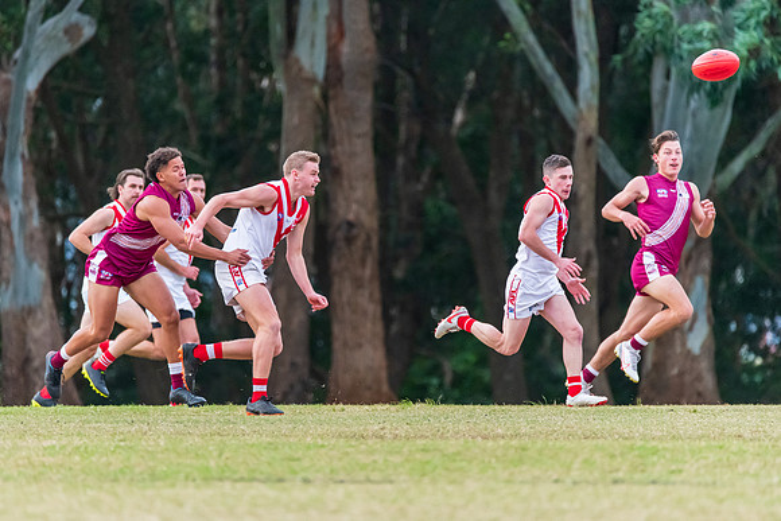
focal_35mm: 641
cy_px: 275
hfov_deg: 3.2
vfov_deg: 2.1
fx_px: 13918
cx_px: 365
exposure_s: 1/1250
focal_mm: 600
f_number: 6.3
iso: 3200
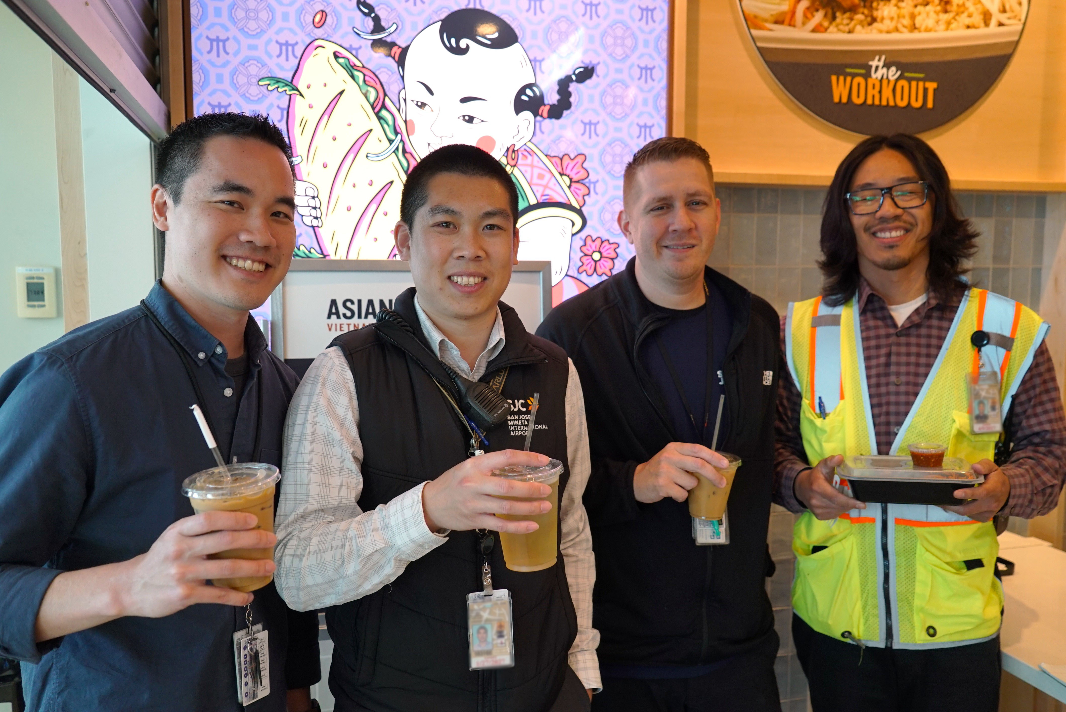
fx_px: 889
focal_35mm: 30
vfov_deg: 43.7
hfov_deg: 61.9
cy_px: 356
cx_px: 533
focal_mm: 30
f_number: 4
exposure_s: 1/160
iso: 1250
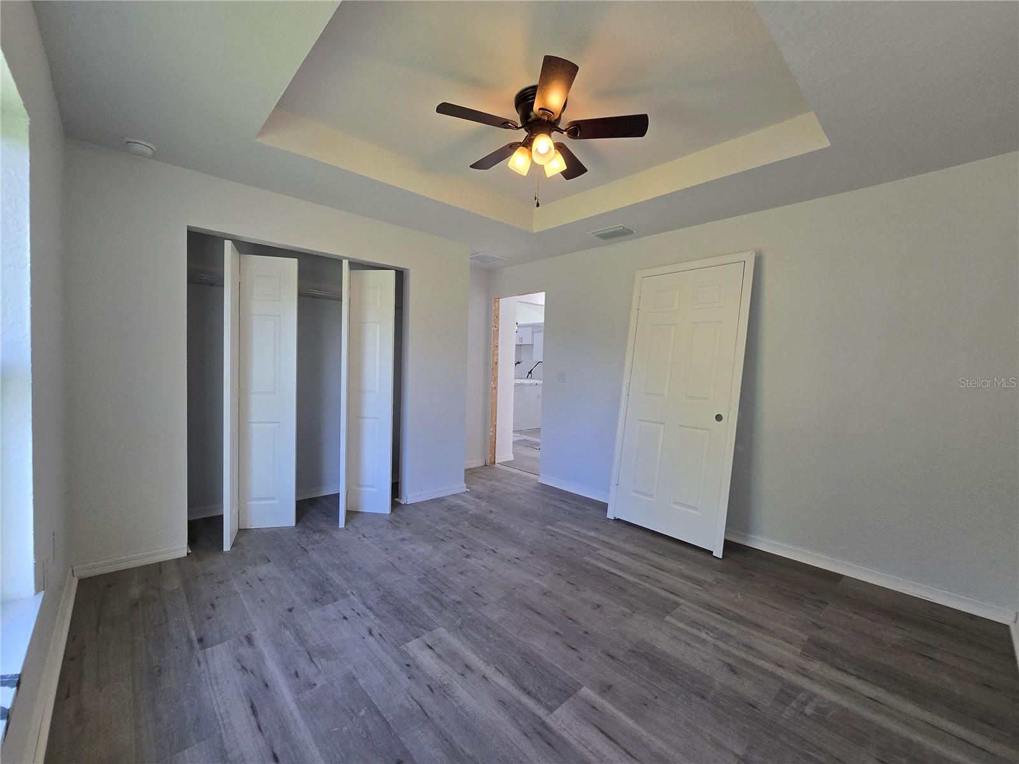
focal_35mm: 13
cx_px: 510
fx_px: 383
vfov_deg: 89.9
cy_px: 382
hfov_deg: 106.2
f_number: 2.2
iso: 80
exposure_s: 1/120
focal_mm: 2.2
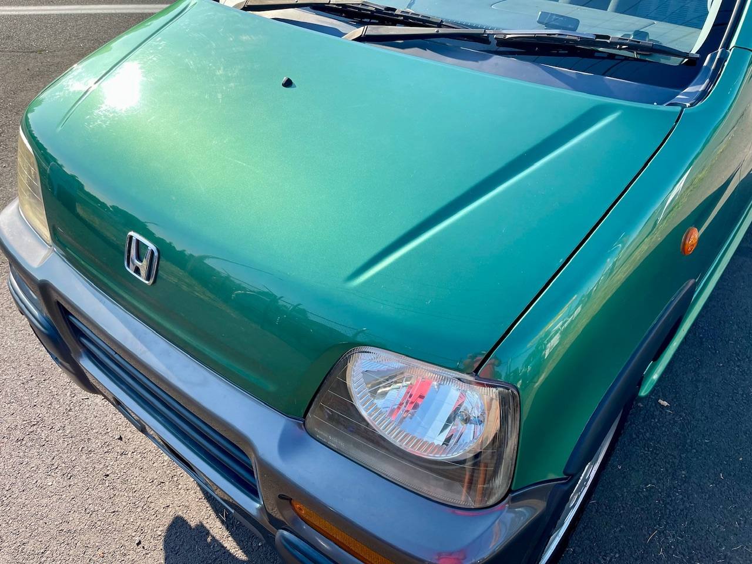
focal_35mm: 25
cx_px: 376
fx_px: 543
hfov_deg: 69.4
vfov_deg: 54.9
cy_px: 282
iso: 32
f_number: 1.6
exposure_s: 1/1098
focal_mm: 5.1
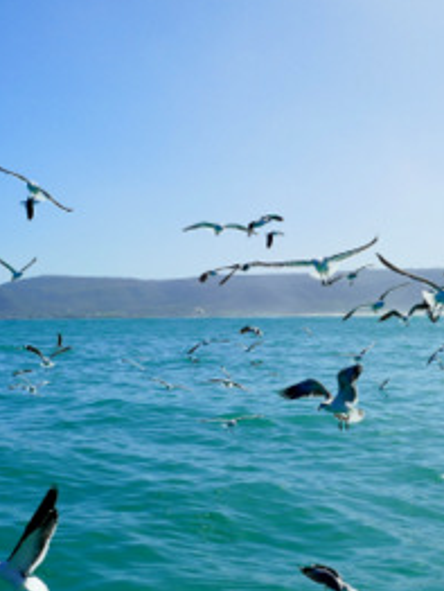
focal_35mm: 55
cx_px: 239
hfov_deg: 26.6
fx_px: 939
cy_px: 255
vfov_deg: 34.9
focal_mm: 9.12
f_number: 4.5
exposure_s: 1/1600
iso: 125
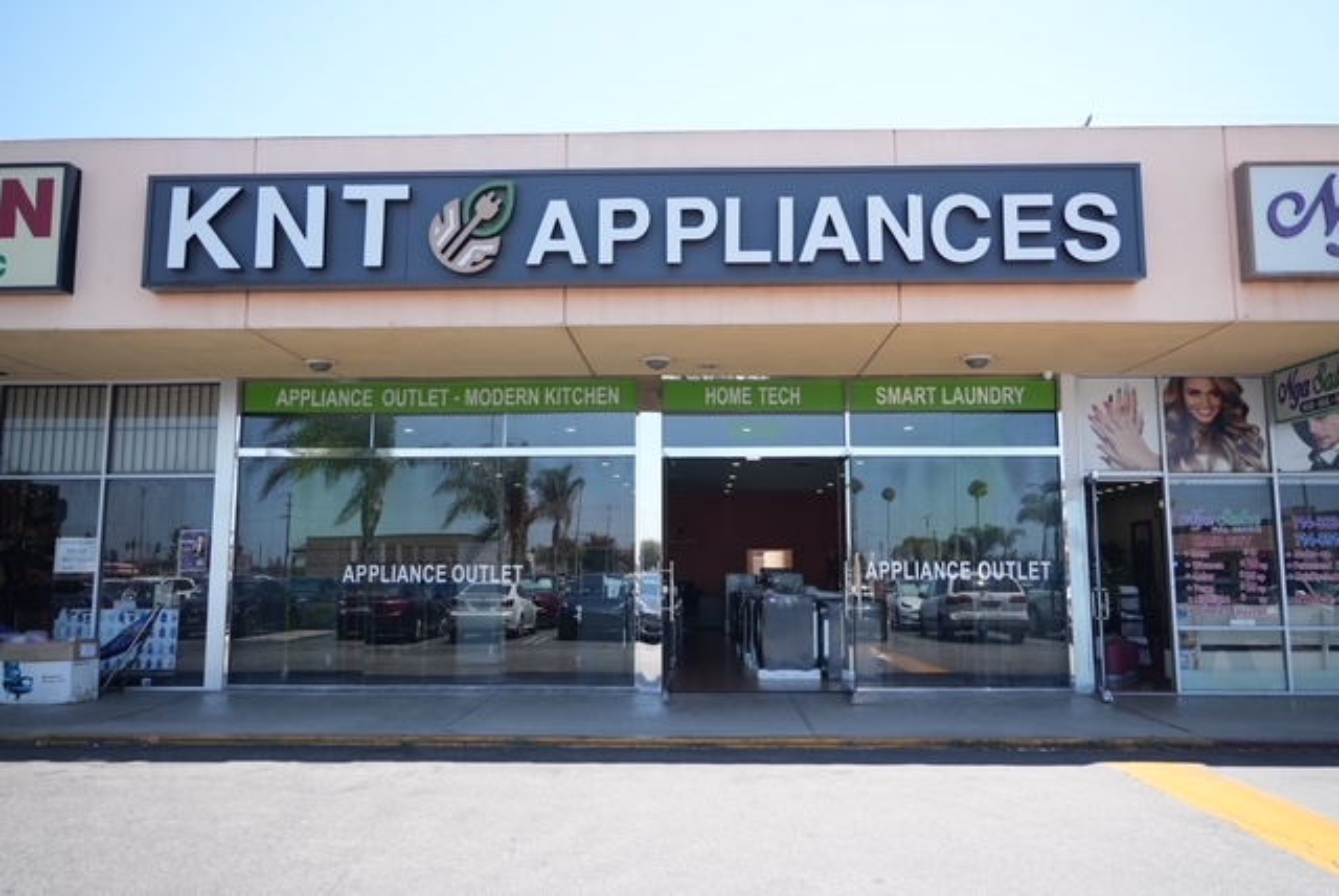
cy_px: 448
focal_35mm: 27
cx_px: 670
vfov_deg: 48.0
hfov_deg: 67.3
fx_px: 1005
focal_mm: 18
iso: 800
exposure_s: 1/2000
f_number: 2.8
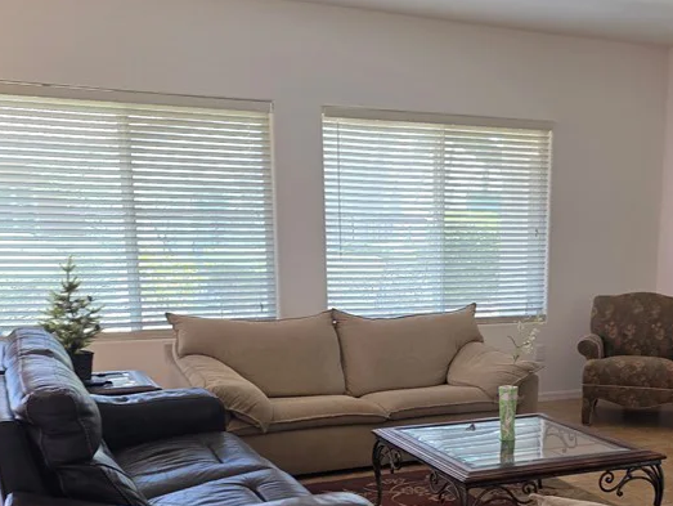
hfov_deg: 41.4
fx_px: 875
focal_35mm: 45
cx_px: 456
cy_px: 407
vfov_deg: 31.4
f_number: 1.7
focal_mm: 6.3
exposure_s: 1/120
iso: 125
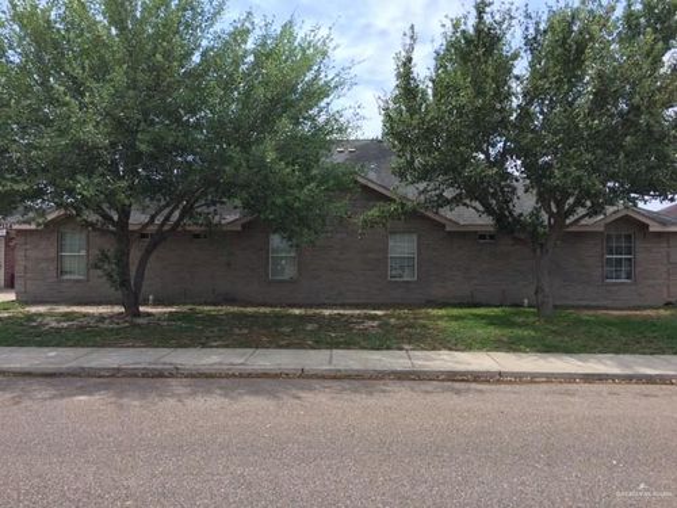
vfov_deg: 48.2
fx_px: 567
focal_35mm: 29
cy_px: 254
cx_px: 338
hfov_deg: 61.7
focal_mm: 4.15
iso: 25
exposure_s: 1/651
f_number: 2.2
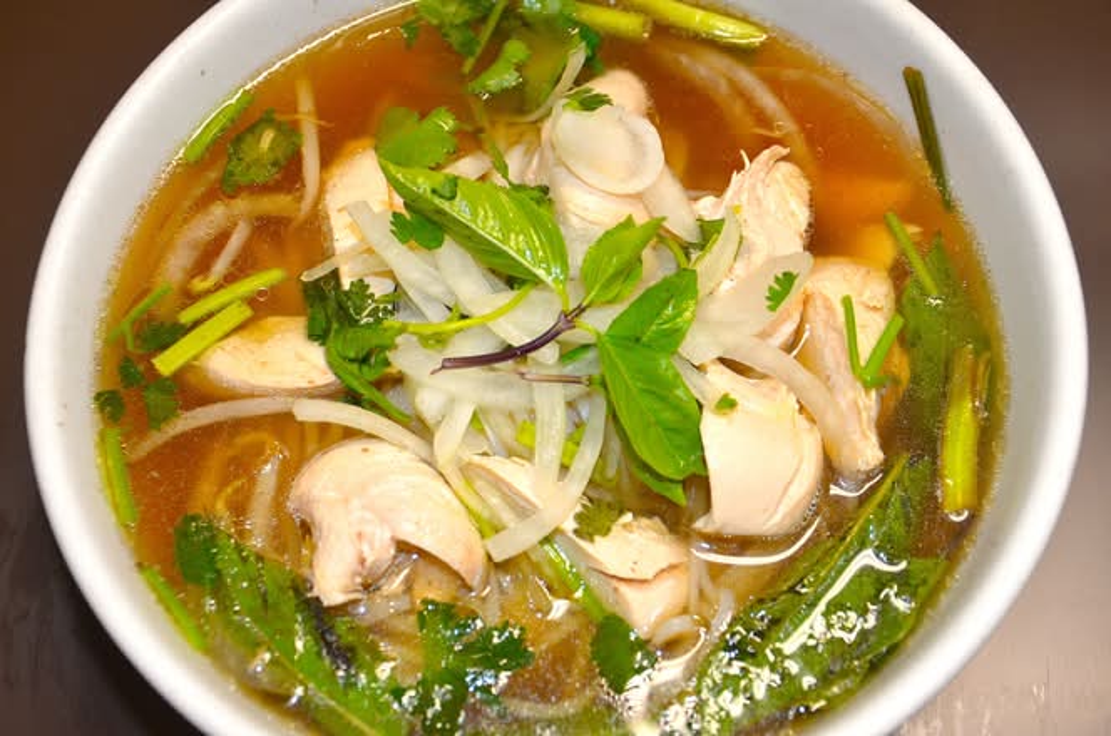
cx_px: 556
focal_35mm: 57
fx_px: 1756
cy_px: 368
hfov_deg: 35.1
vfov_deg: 23.7
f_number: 4.5
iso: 800
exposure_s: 1/60
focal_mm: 38
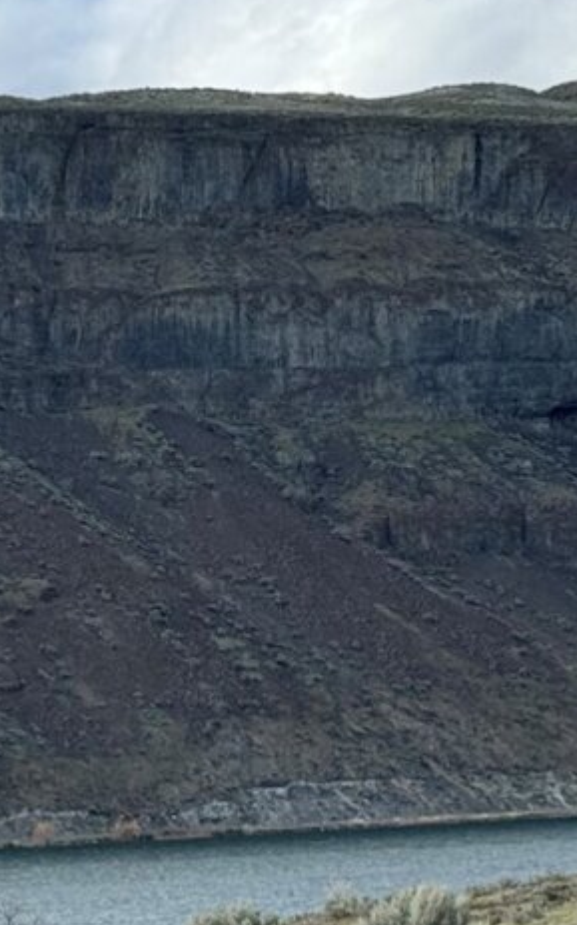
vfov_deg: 13.6
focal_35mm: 154
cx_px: -657
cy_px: 605
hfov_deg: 8.0
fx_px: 3878
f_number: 1.78
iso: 80
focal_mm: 6.76
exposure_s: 1/3378
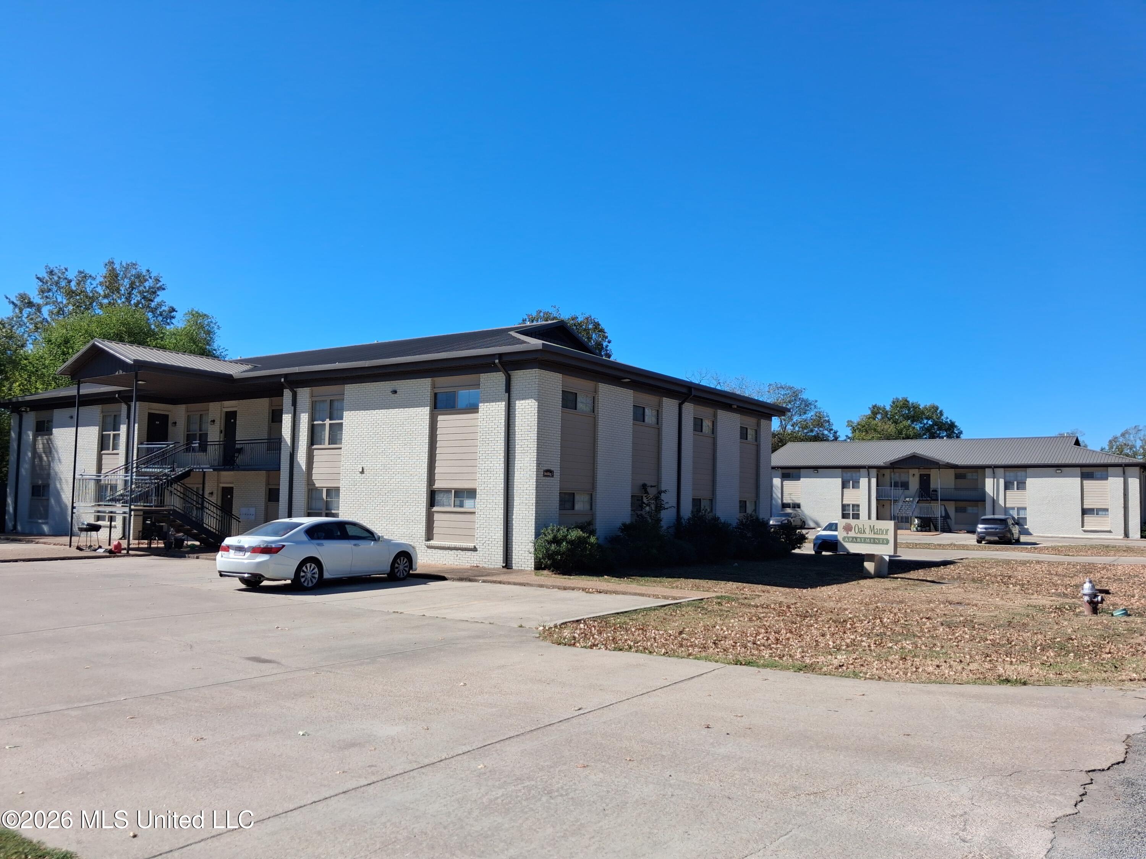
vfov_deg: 51.4
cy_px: 430
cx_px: 573
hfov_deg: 65.3
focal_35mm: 27
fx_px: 894
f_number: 1.8
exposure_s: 1/580
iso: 25
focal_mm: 4
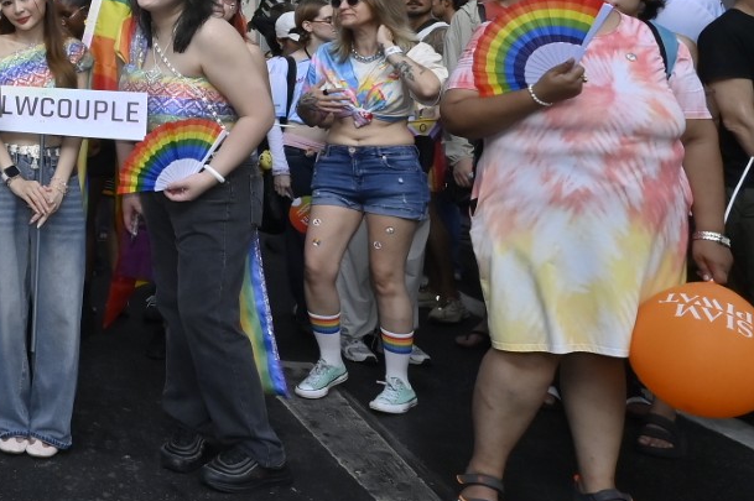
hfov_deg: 31.8
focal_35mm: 46
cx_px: -245
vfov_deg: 27.5
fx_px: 963
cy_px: -4
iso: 500
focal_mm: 14
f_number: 14
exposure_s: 1/200
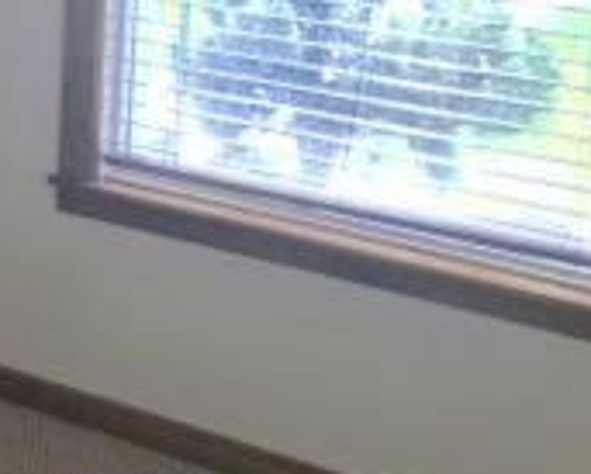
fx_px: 1785
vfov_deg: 15.0
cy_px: 83
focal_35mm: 102
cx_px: -339
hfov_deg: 16.8
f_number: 1.8
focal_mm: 3.99
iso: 25
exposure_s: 1/40
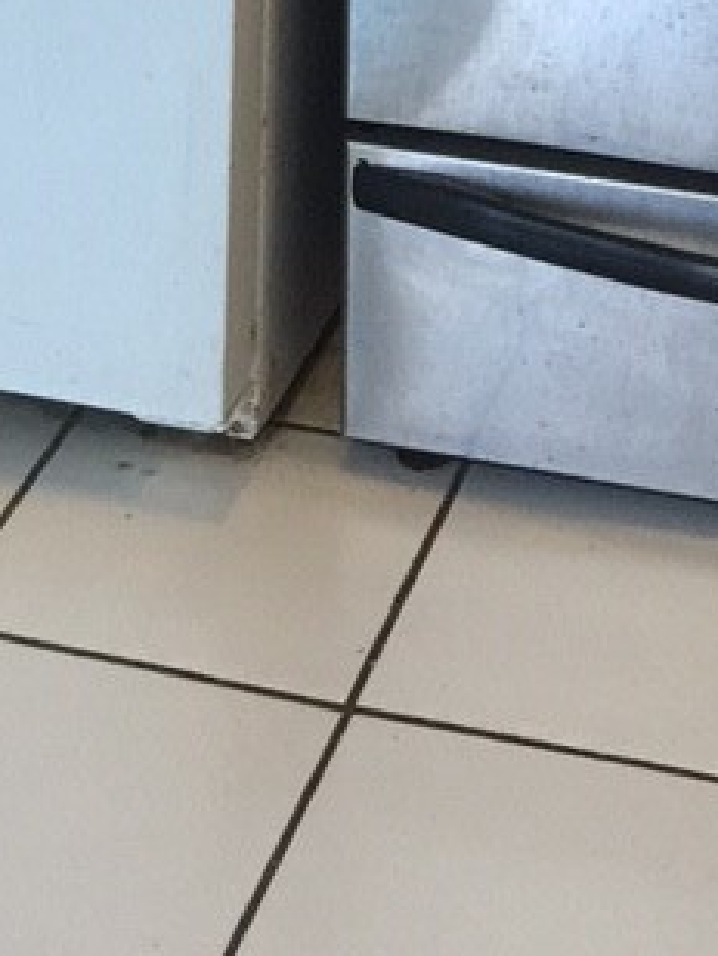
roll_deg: -0.8
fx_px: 3316
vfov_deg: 13.7
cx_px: 436
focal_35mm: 120
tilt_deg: -6.4
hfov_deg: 12.3
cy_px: -1021
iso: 80
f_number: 2.2
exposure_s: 1/15
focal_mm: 4.15
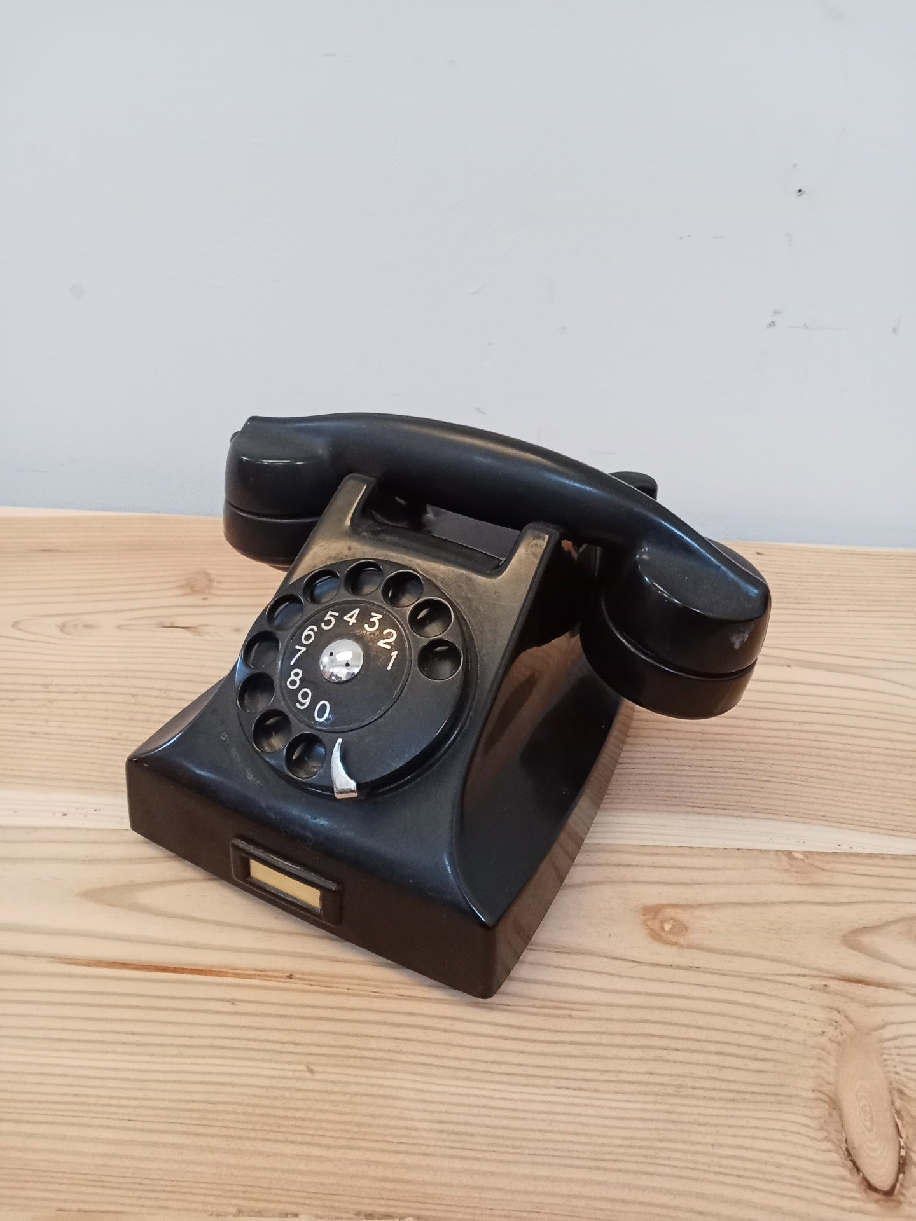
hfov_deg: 51.4
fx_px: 953
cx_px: 458
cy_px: 610
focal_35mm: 27
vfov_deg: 65.3
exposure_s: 1/33.3
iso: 729
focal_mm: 2.79
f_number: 2
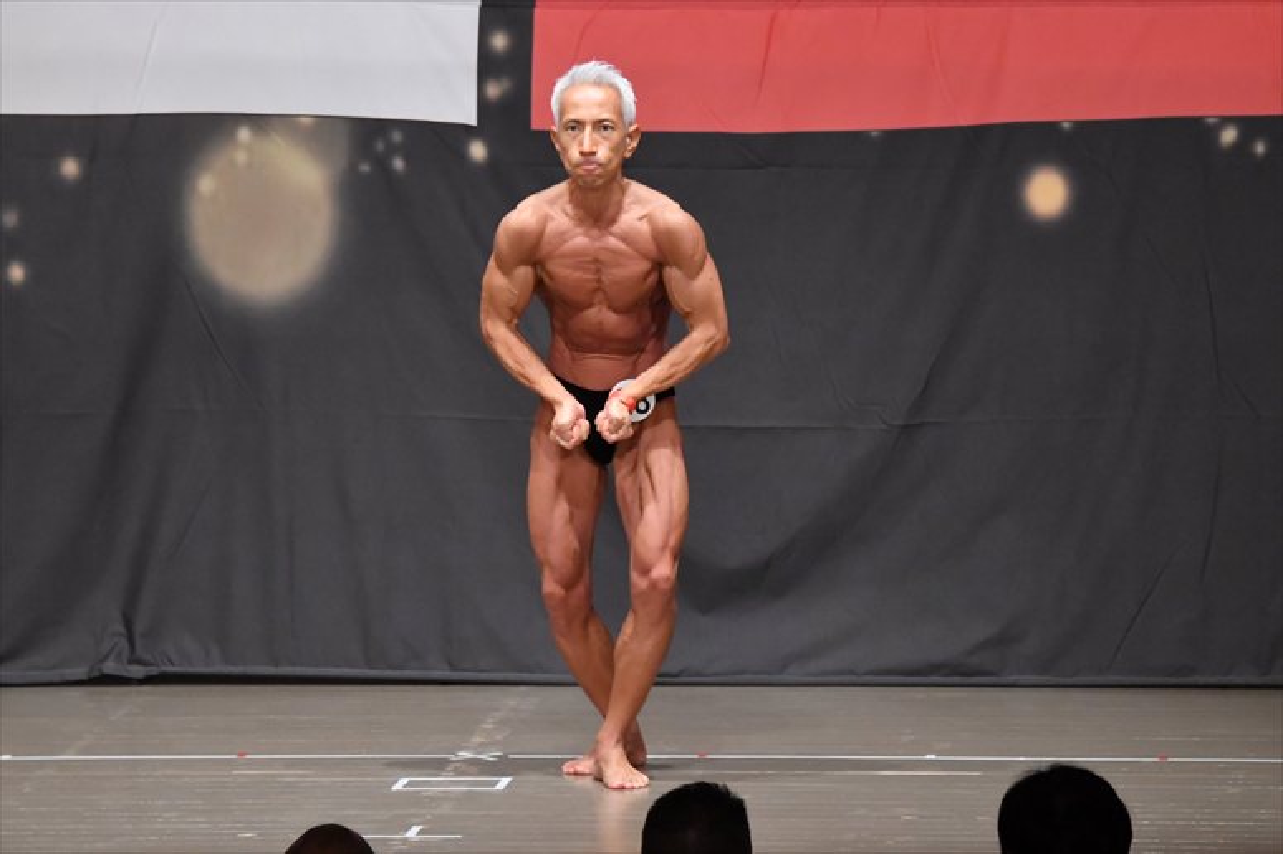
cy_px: 427
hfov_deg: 8.6
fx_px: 8549
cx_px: 642
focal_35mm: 240
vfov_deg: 5.7
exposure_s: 1/400
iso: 6400
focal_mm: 160
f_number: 5.6
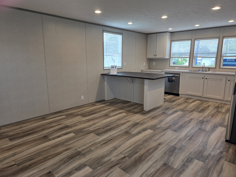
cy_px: 88
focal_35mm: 23
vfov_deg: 58.9
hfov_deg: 73.9
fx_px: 157
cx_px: 118
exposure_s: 1/120
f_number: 1.7
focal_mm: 6.3
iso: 50
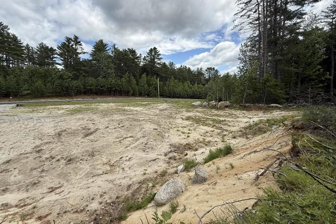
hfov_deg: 100.4
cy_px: 96
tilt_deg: -1.7
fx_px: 140
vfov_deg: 76.9
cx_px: 164
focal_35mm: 15
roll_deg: +0.0
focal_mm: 2.22
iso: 50
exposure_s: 1/1656
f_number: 2.2
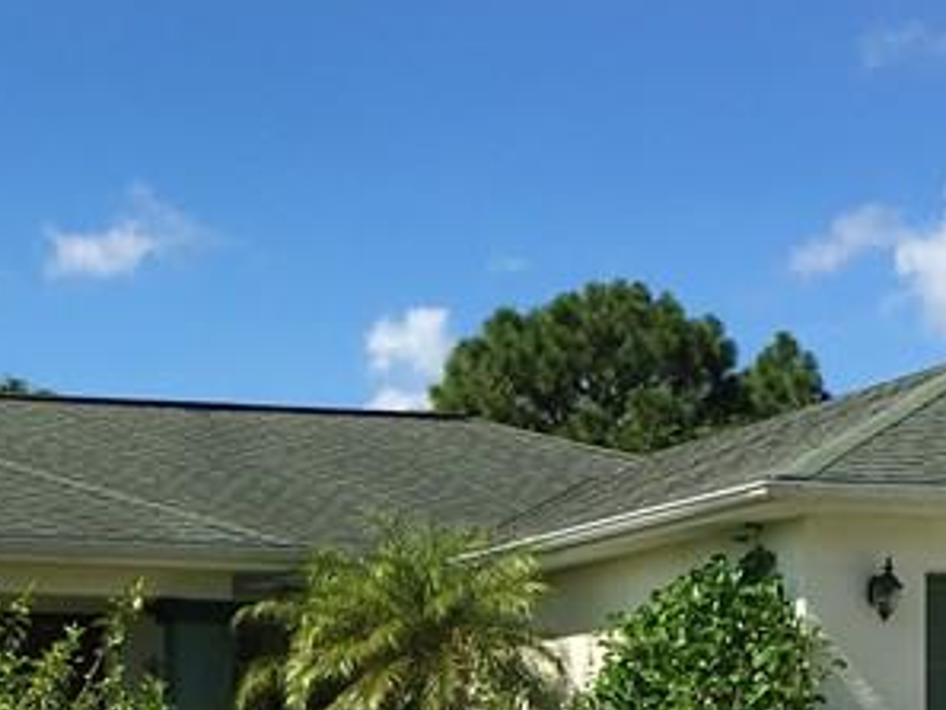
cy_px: 780
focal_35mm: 100
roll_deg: -0.2
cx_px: 236
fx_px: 2734
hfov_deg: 19.5
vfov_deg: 14.5
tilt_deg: +1.6
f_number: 2.2
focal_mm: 4.15
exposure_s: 1/1709
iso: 25
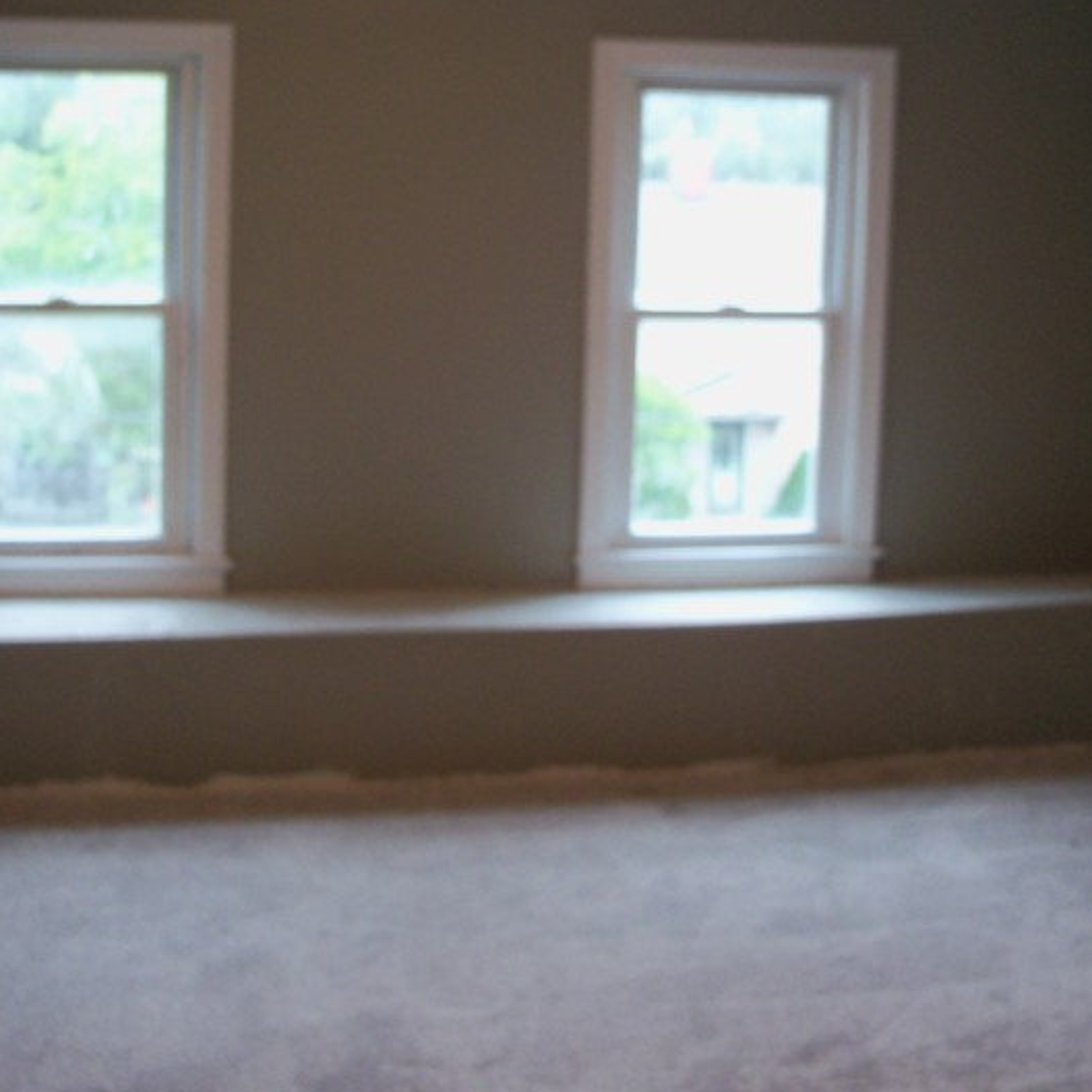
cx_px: 558
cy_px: 343
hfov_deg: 28.6
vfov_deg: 28.4
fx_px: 2141
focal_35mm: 60
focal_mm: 6.3
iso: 80
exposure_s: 1/30
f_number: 3
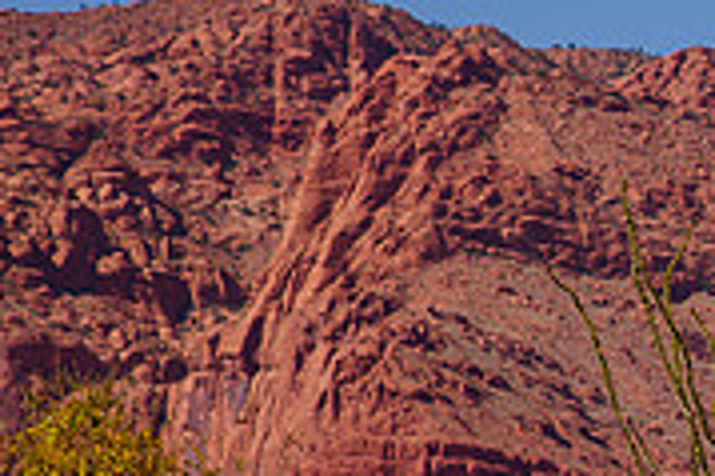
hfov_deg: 4.7
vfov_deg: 3.2
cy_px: 365
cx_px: 1407
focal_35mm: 430
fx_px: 8532
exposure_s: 1/1250
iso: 200
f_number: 6.3
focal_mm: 98
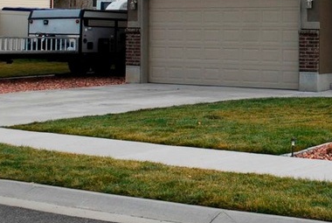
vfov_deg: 15.1
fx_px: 822
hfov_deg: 21.7
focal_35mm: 89
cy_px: -19
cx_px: 361
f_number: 5
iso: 200
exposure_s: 1/320
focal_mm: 22
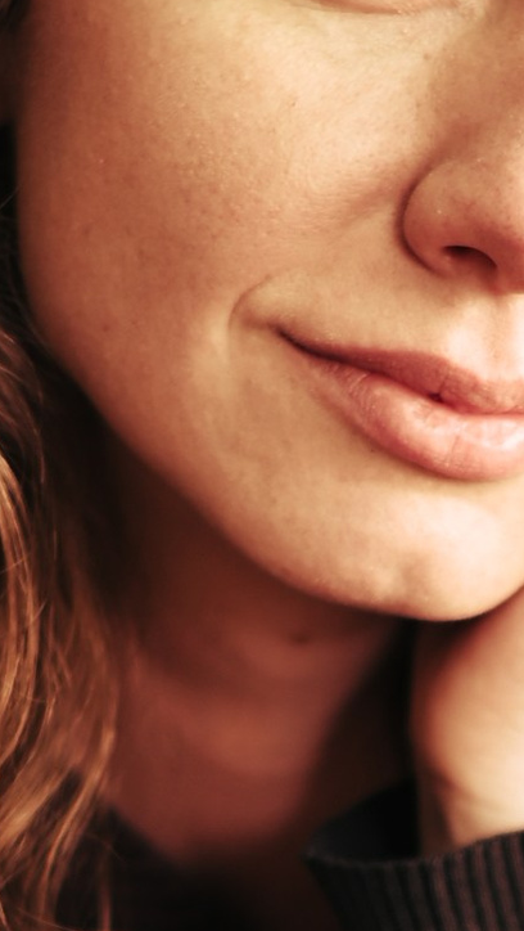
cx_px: 722
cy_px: 1084
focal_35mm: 278
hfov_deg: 4.4
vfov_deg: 7.7
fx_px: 6857
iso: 100
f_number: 1.4
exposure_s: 1/100
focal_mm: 50
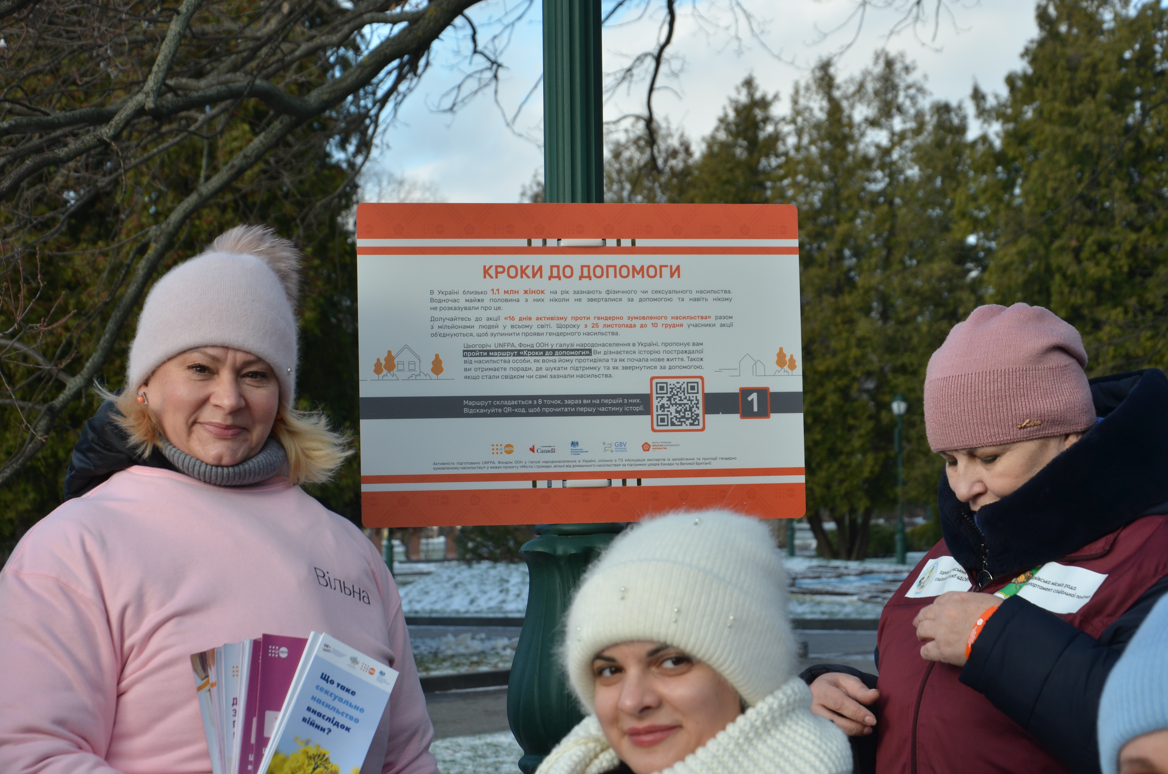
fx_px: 2428
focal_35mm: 75
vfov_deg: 18.1
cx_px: 584
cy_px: 387
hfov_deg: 27.0
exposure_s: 1/500
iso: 320
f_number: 8
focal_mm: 50
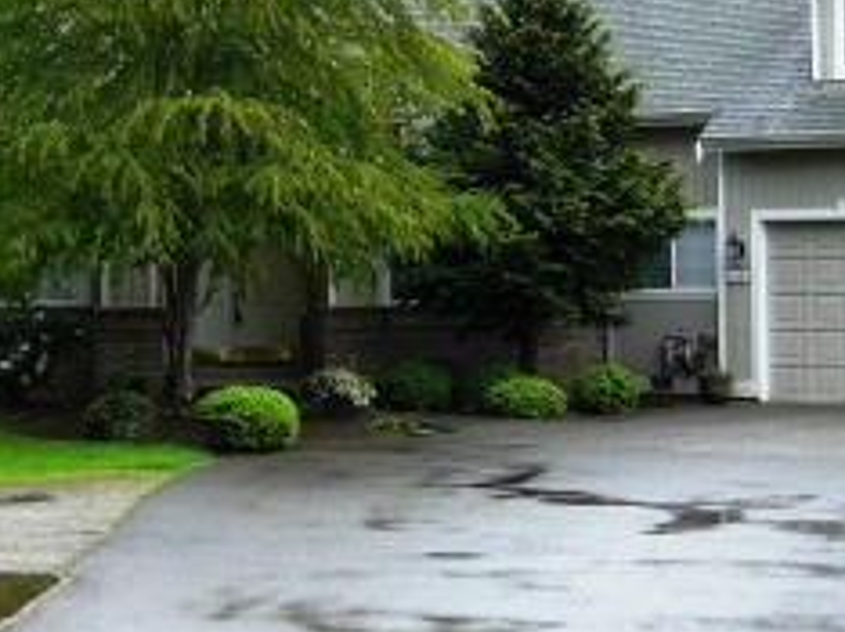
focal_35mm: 104
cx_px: 451
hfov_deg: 18.9
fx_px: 2536
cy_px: 148
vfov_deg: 14.1
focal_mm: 7.9
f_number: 2.8
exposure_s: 1/125
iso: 80
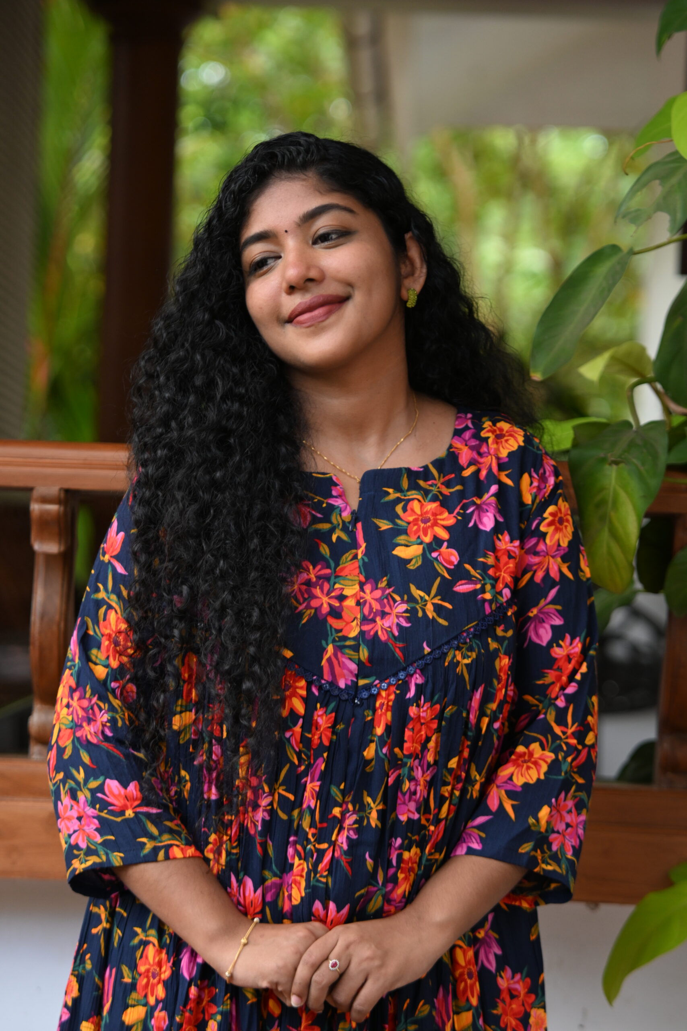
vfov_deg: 18.2
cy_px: 516
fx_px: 3220
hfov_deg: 12.2
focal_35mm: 112
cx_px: 344
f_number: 2.8
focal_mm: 75
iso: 400
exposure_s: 1/125
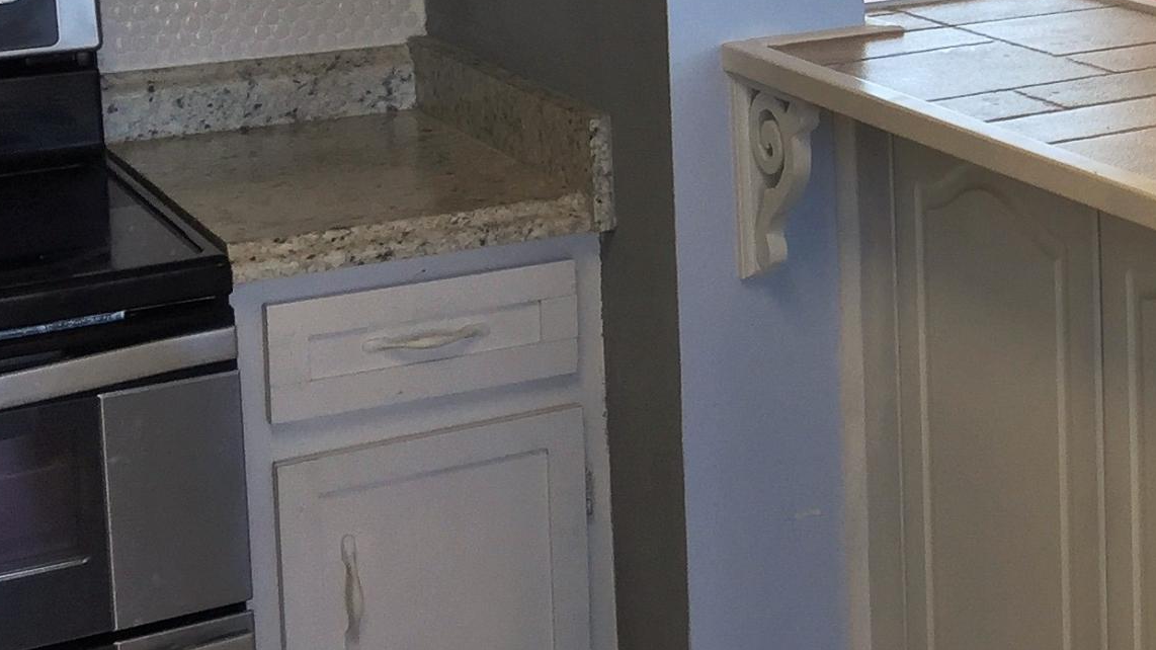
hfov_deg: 23.1
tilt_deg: -6.5
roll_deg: +0.1
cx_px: 1440
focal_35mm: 83
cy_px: -89
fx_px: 2544
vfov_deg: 14.2
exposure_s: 1/155
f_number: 2.2
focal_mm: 4.15
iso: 32
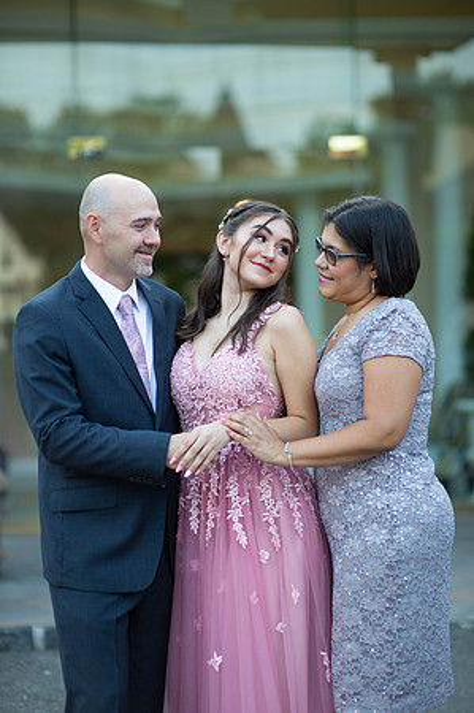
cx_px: 237
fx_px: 1683
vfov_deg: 23.9
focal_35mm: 85
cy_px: 356
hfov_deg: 16.0
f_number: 2
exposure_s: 1/500
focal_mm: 85
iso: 250
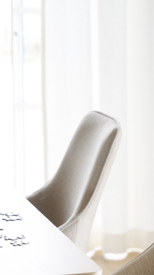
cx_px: 155
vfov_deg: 12.5
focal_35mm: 169
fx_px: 1227
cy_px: 292
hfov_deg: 7.2
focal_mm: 70
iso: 1600
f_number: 4
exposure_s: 1/100
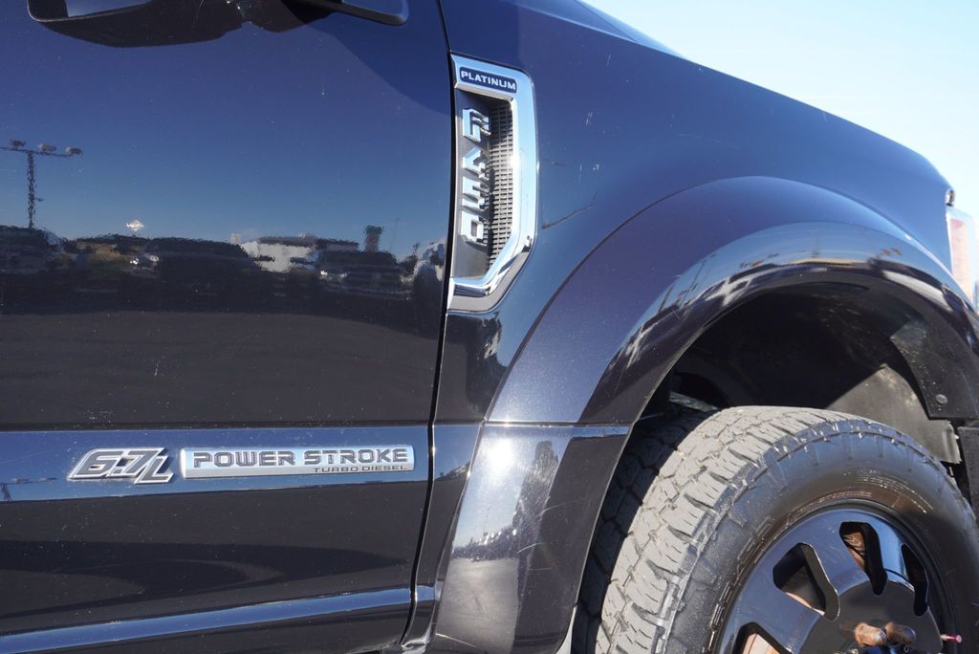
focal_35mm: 34
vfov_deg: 38.4
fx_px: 939
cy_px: 327
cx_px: 490
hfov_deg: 55.1
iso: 100
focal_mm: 23
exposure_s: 1/100
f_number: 5.6
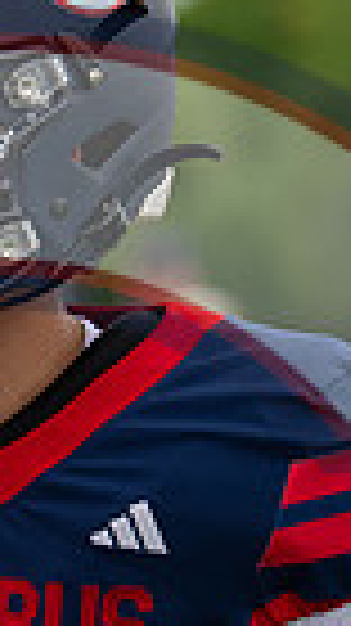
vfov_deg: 3.4
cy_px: 417
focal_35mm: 628
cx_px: -143
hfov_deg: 1.9
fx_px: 10410
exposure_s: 1/1000
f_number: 2.8
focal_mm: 105
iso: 180
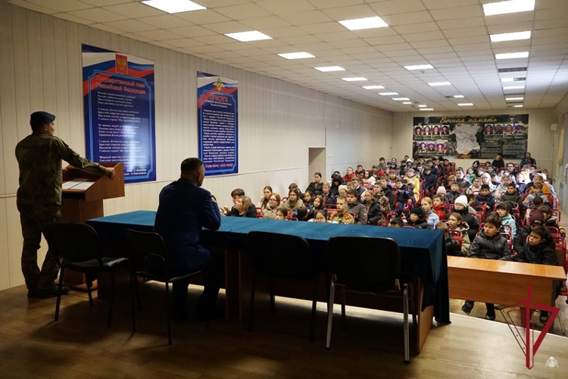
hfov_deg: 61.9
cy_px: 190
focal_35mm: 30
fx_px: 473
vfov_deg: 43.6
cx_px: 284
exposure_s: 1/160
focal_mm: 20
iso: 5000
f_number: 4
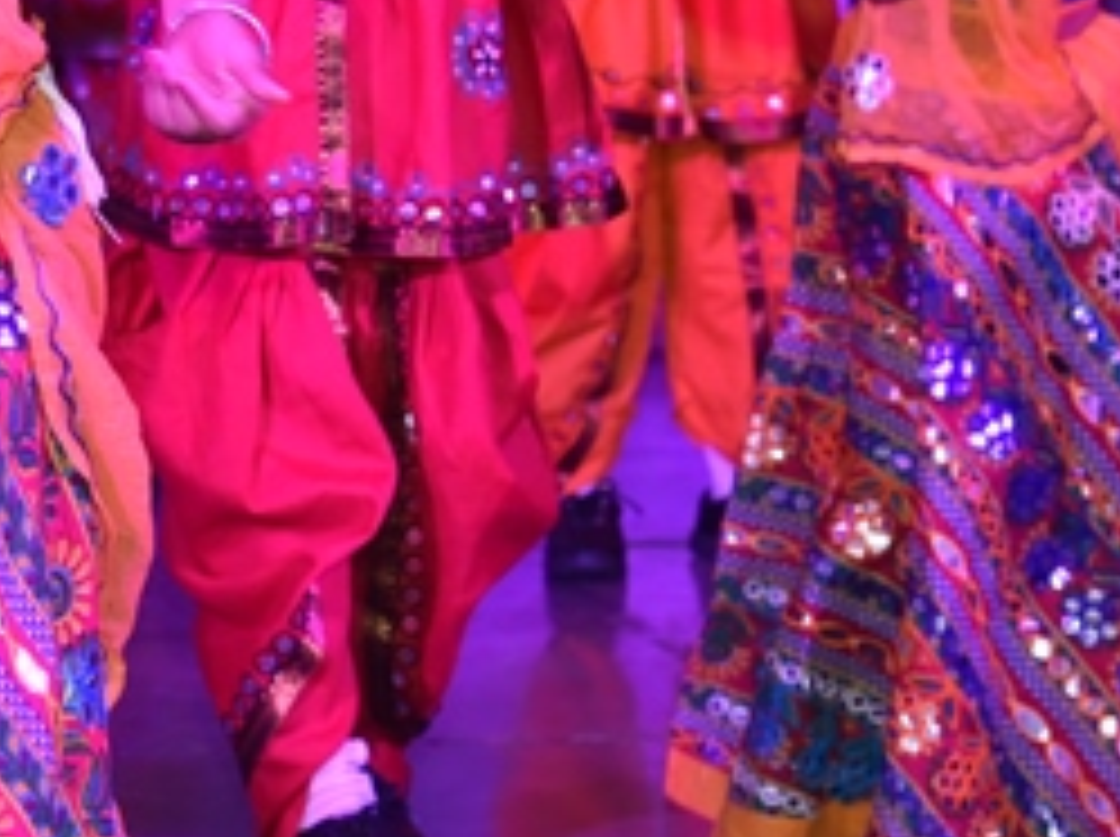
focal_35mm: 174
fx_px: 5622
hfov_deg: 10.9
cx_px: -639
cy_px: 243
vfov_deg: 8.5
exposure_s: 1/125
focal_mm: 50
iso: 1250
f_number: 5
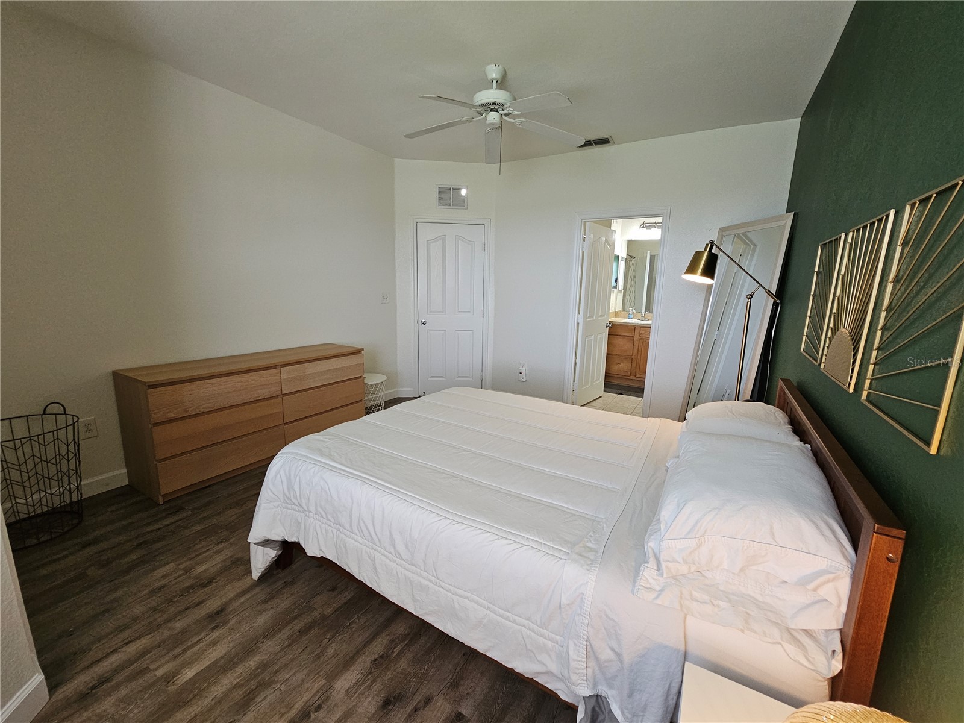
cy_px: 362
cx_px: 482
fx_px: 362
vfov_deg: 89.9
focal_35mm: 13
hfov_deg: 106.2
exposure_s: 1/60
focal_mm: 2.2
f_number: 2.2
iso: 250
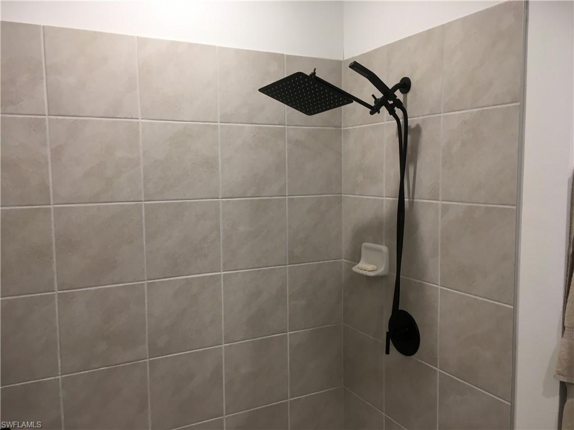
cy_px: 215
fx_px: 481
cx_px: 287
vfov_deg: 48.2
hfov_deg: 61.7
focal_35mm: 29
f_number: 2.2
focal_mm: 4.15
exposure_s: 1/30
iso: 50
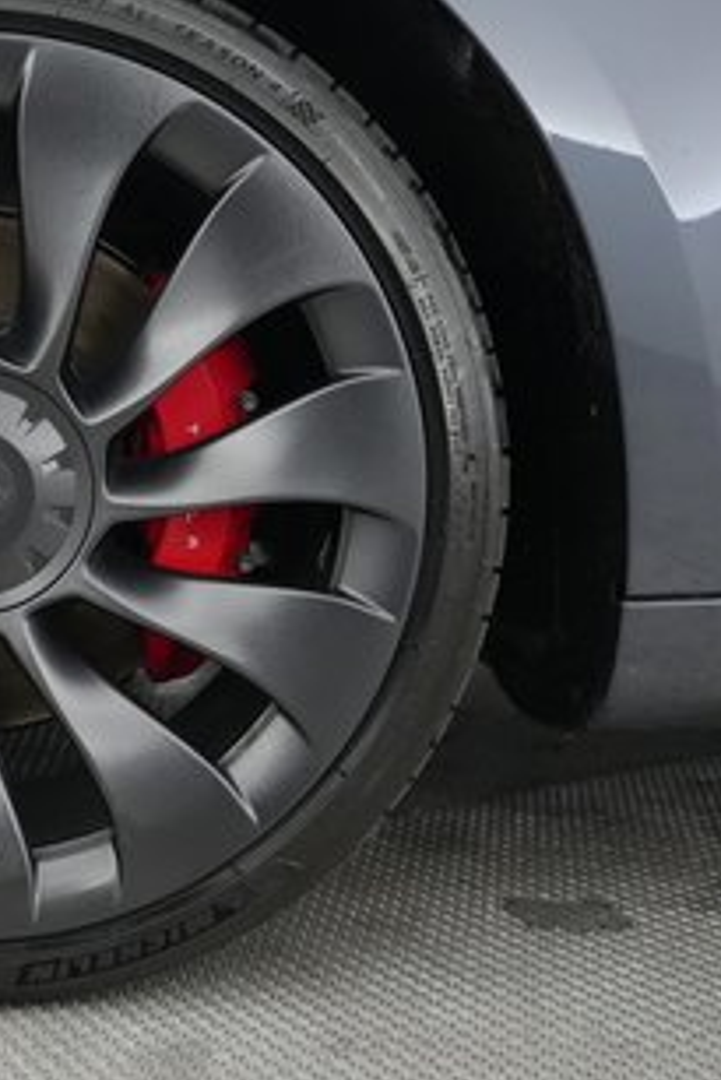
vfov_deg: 39.5
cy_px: 461
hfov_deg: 25.4
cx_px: -32
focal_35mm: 50
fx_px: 1500
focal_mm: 24
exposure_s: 1/160
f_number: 2.8
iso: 6400
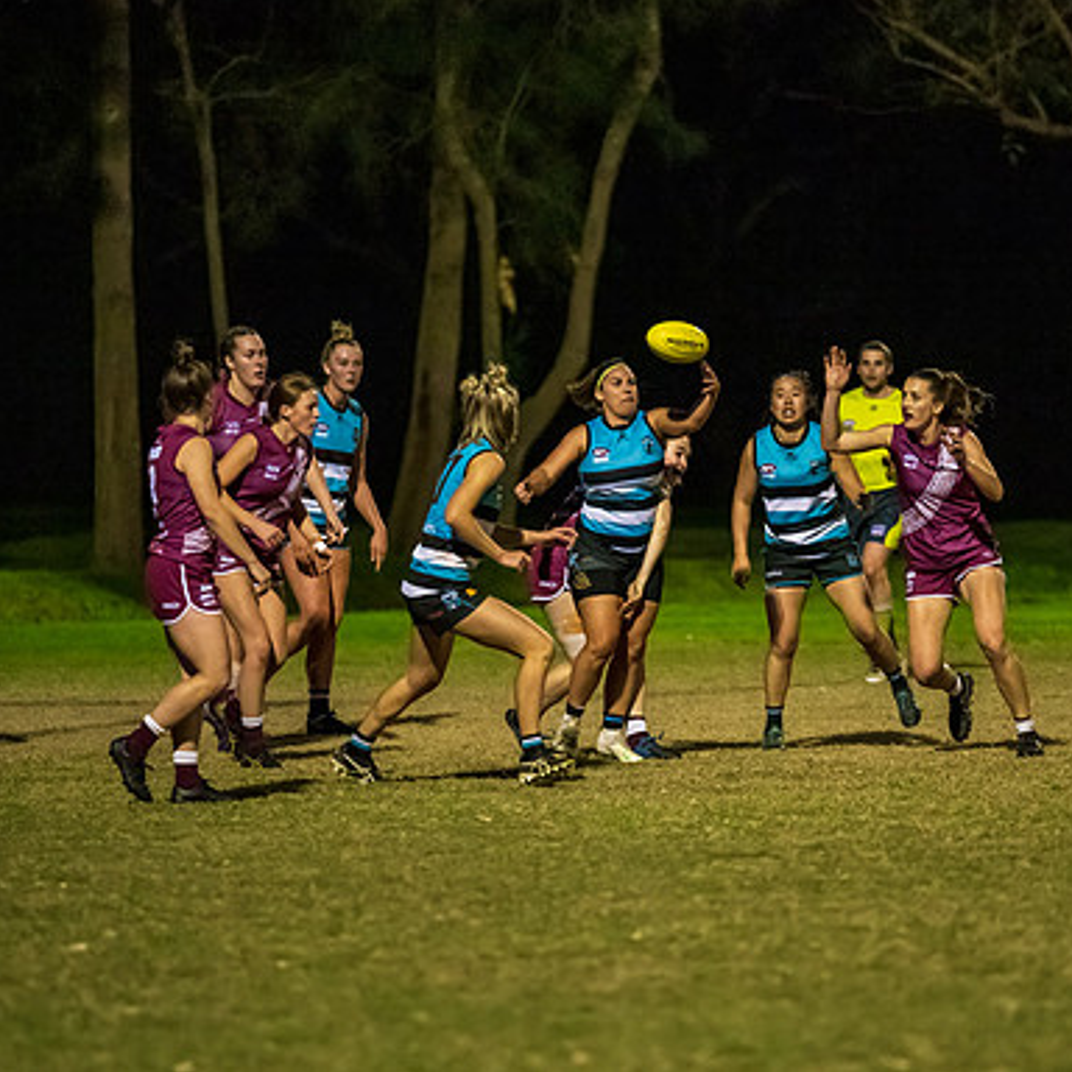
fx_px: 10476
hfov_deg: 5.9
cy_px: 568
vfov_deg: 5.9
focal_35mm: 299
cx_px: 661
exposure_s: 1/800
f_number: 2.8
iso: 6400
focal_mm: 200
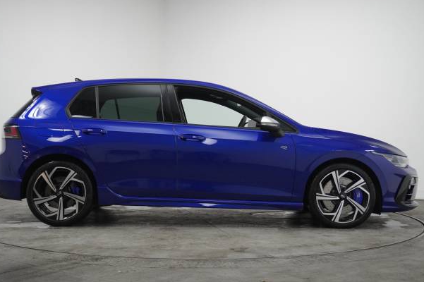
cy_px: 140
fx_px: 583
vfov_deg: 27.2
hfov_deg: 40.0
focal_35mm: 50
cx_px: 206
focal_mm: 31
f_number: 5
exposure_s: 1/160
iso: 2000
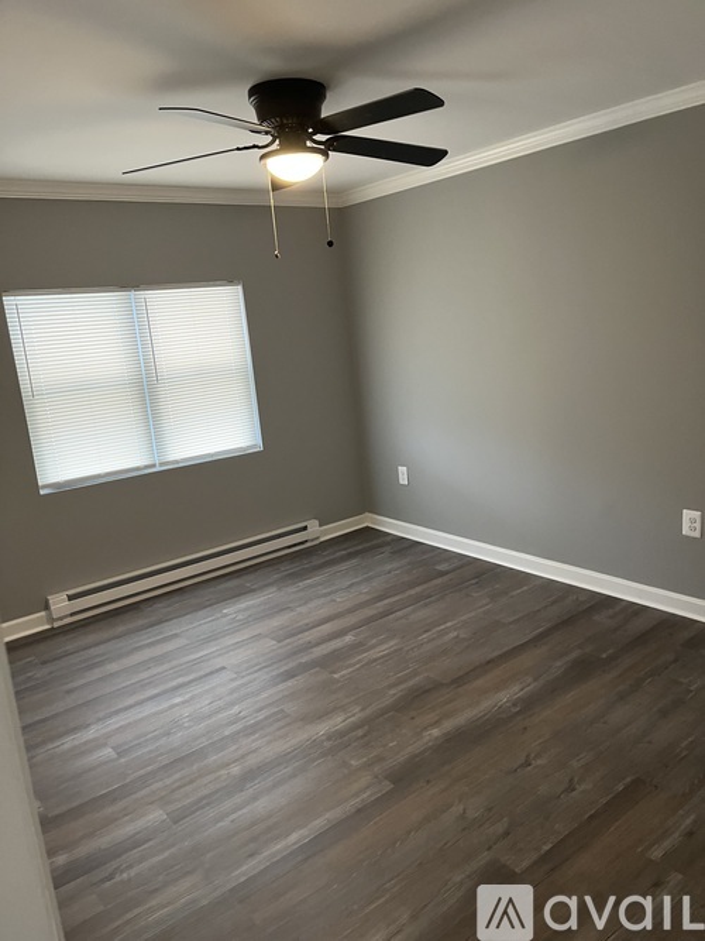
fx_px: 706
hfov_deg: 53.0
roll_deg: +7.1
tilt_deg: -9.9
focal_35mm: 26
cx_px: 352
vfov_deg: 67.3
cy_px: 470
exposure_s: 1/60
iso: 320
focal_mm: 5.1
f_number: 1.6
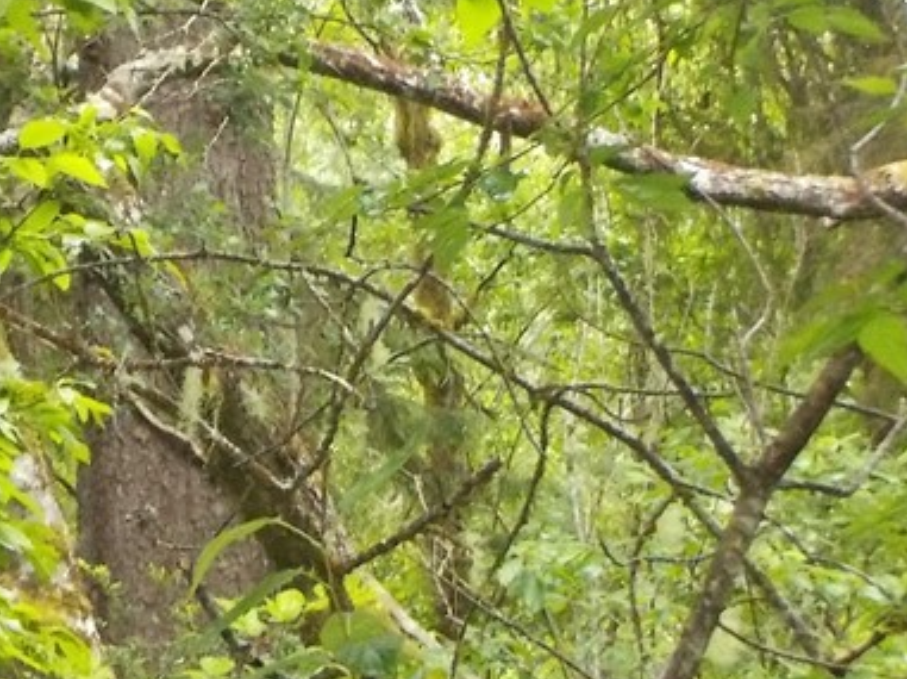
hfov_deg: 10.3
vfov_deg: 7.8
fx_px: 5000
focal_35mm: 191
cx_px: 110
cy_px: 446
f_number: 5.3
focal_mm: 9.7
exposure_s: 1/60
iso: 800
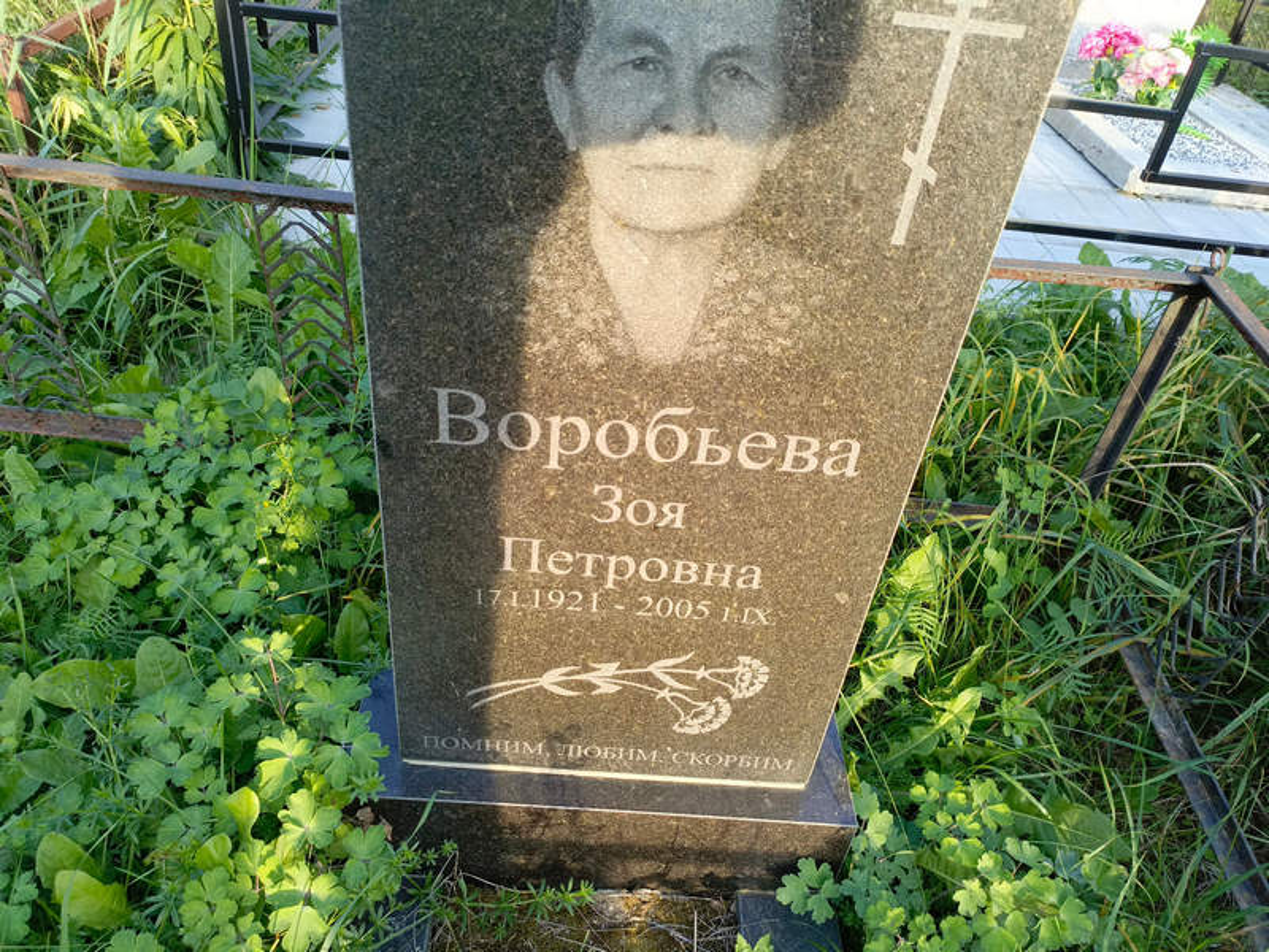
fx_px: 916
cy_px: 476
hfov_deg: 69.4
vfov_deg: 54.9
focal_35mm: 25
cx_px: 634
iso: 108
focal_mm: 4.76
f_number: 1.69
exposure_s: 1/125
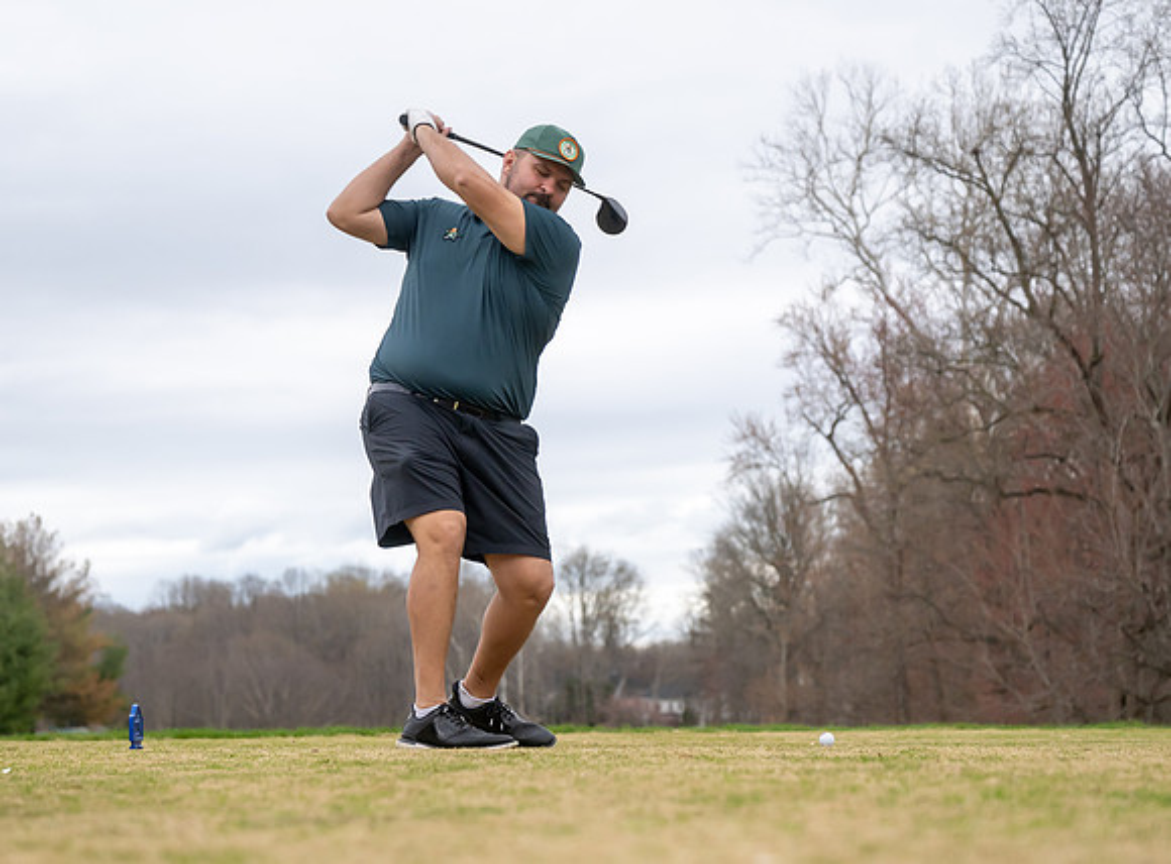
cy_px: 561
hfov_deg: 24.3
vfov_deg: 18.1
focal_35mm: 81
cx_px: 581
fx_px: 2714
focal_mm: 45
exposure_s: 1/3200
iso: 280
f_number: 2.8
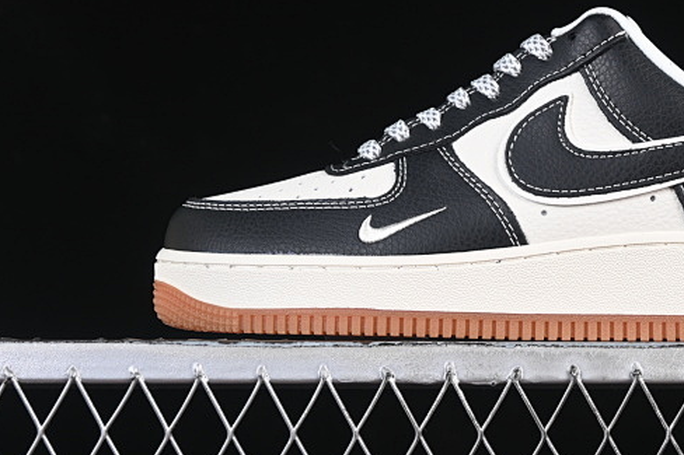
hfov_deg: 16.6
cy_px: 108
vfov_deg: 11.1
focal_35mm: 123
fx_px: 2336
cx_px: 530
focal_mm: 50
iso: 160
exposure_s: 1/60
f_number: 6.3
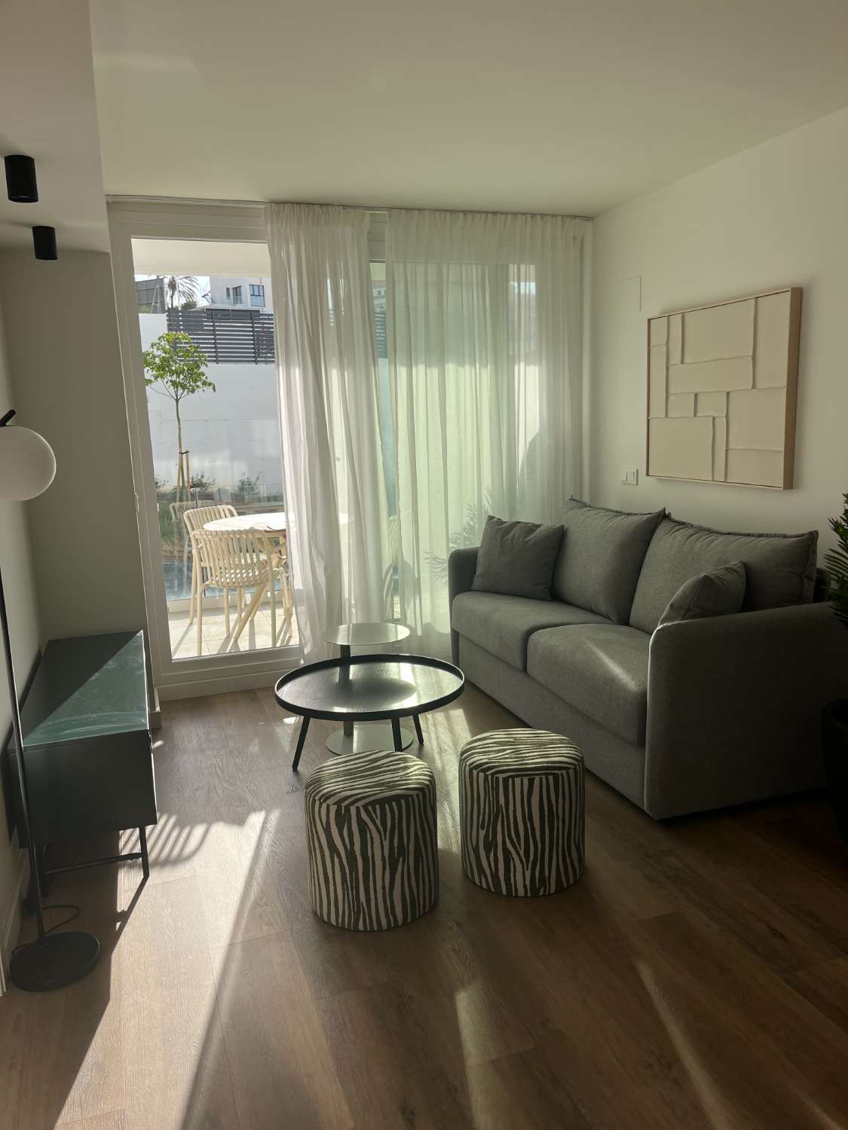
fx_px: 849
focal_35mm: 26
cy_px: 565
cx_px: 424
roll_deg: +2.2
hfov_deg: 53.1
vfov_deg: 67.3
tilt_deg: -9.5
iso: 50
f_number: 1.6
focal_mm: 5.1
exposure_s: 1/1832
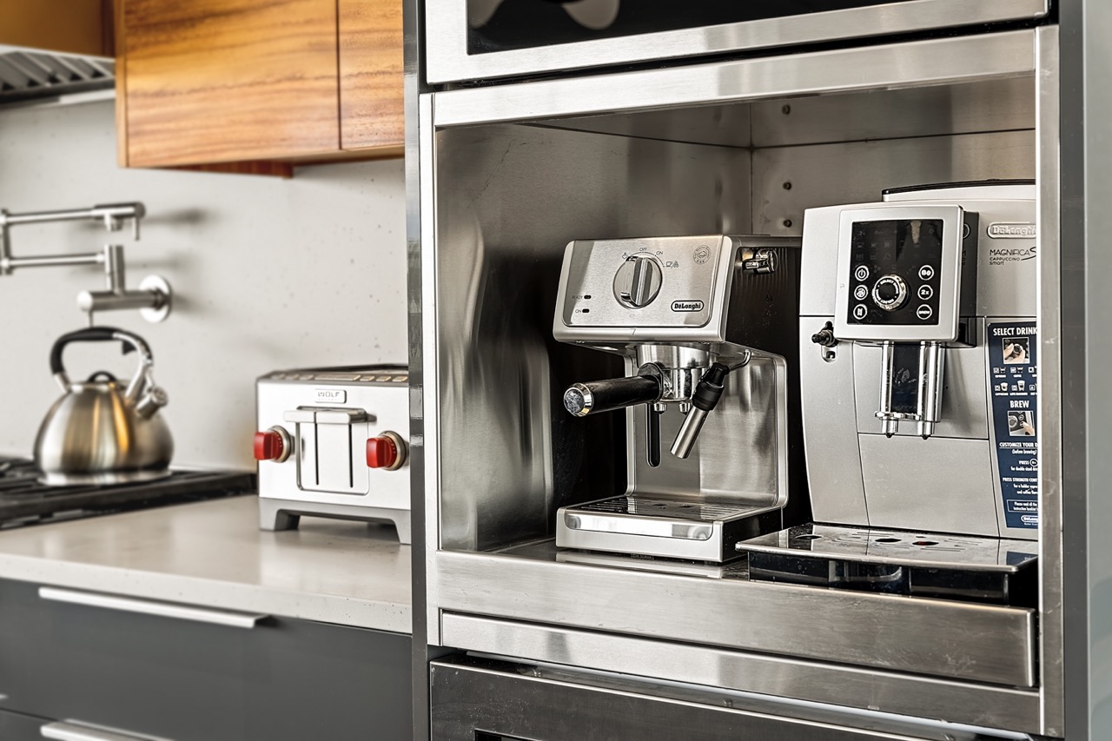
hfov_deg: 37.5
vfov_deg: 25.5
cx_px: 556
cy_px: 370
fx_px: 1640
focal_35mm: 53
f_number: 6.3
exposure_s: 1/13
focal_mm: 53.1
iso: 320
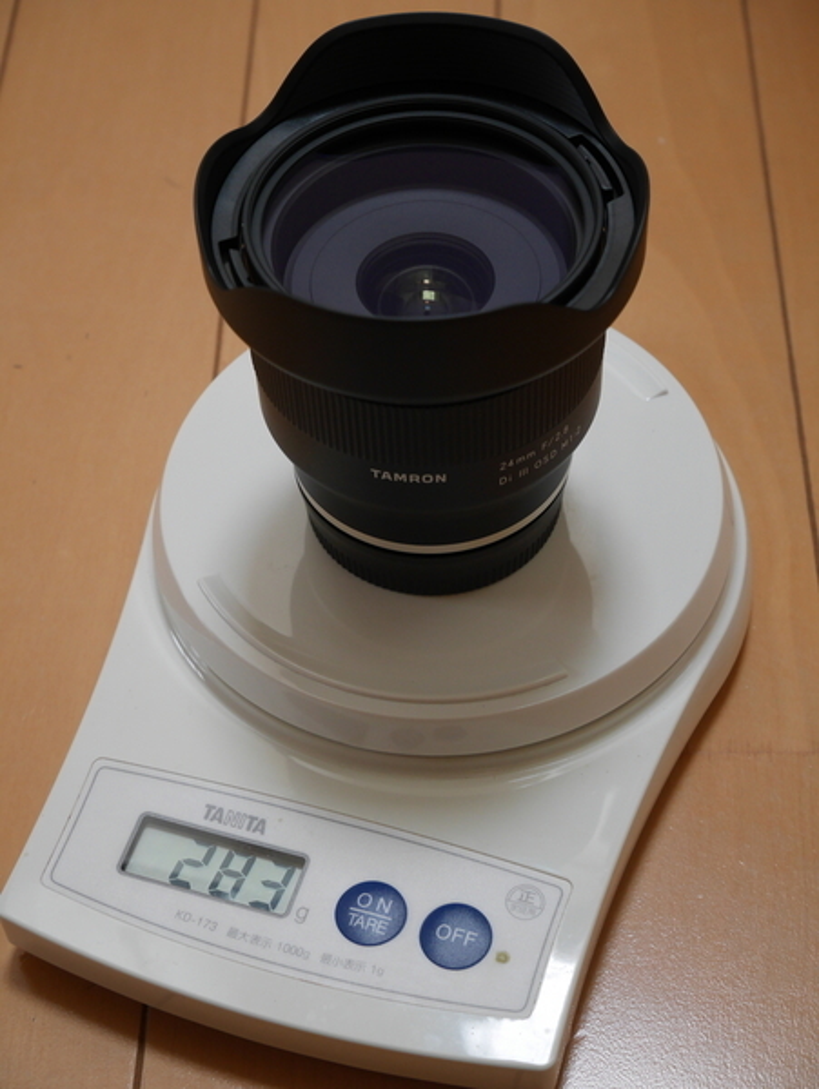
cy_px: 544
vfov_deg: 30.2
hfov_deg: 23.0
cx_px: 410
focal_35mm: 64
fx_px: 2016
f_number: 5.6
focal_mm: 32
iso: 800
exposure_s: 1/80
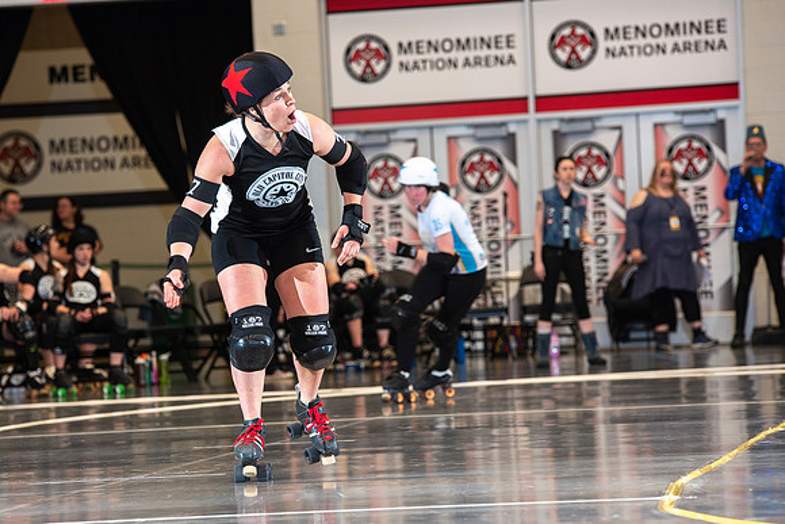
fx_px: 4575
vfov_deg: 6.6
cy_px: 282
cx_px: 319
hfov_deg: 9.8
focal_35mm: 210
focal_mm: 175
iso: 500
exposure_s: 1/160
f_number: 5.6
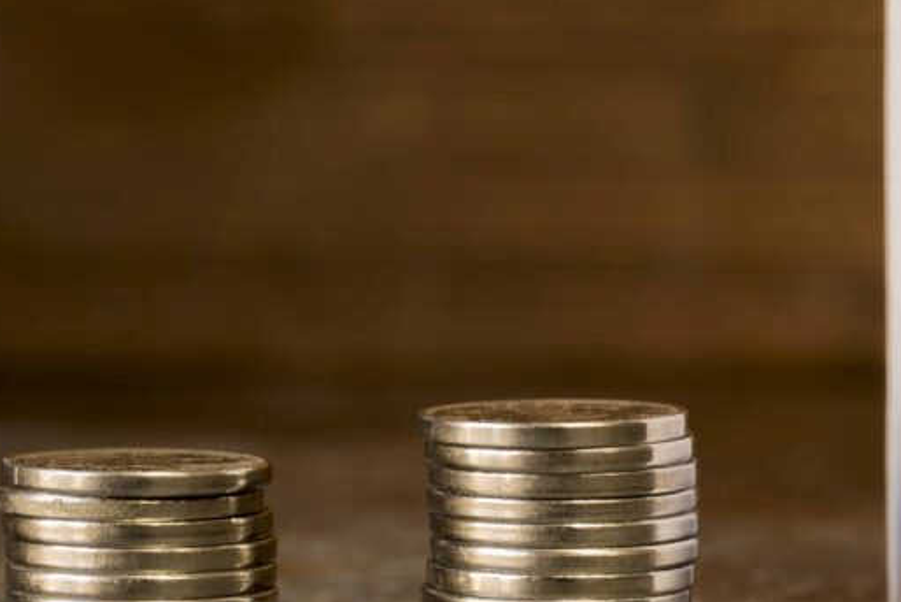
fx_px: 5607
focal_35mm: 224
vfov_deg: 6.1
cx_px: 521
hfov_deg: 9.2
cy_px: 50
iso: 100
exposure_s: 1/4
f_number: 8
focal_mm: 75
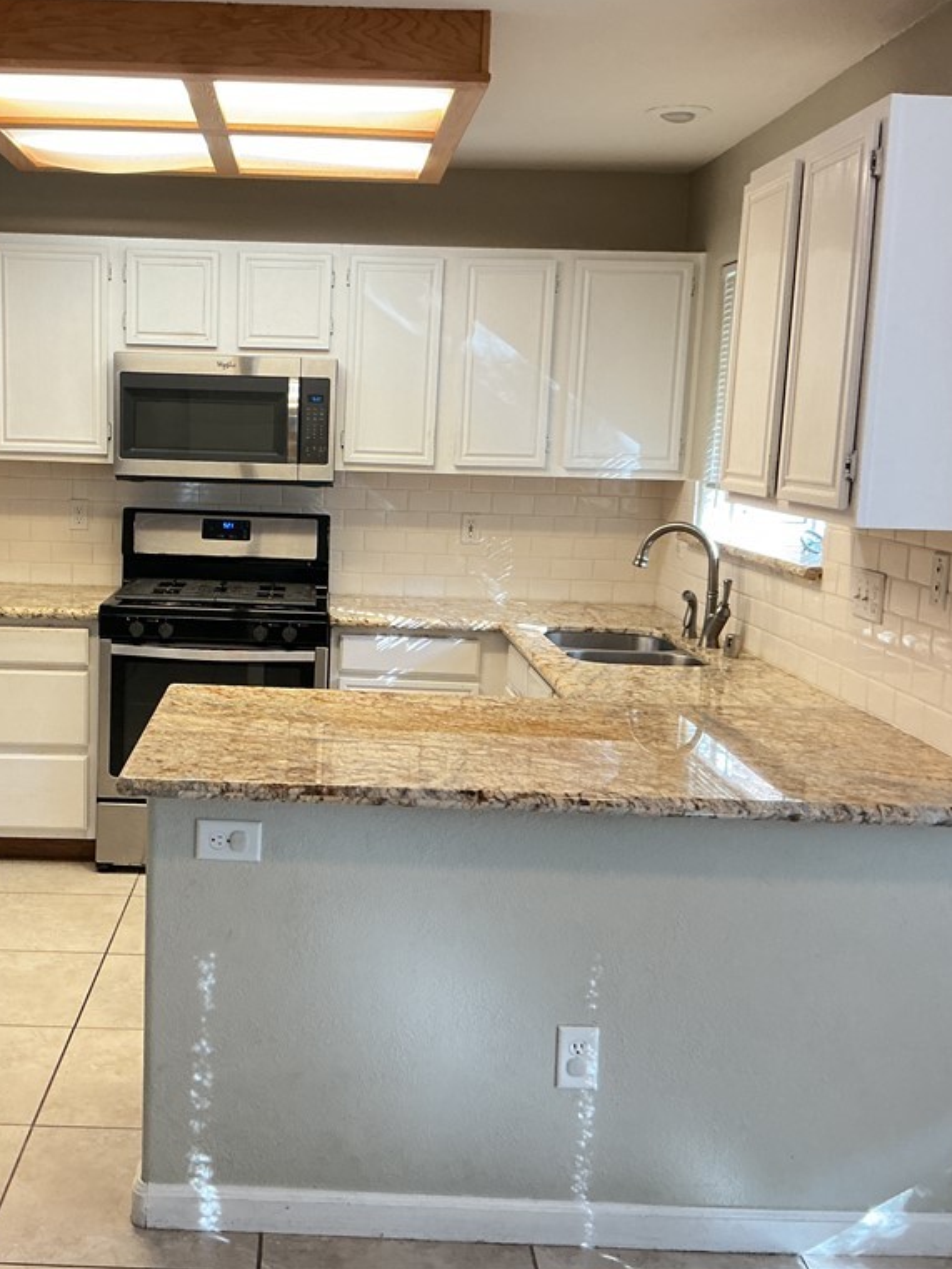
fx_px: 1430
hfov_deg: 36.4
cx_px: 302
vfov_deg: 47.9
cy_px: 630
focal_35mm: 39
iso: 200
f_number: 1.8
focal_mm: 3
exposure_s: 1/40
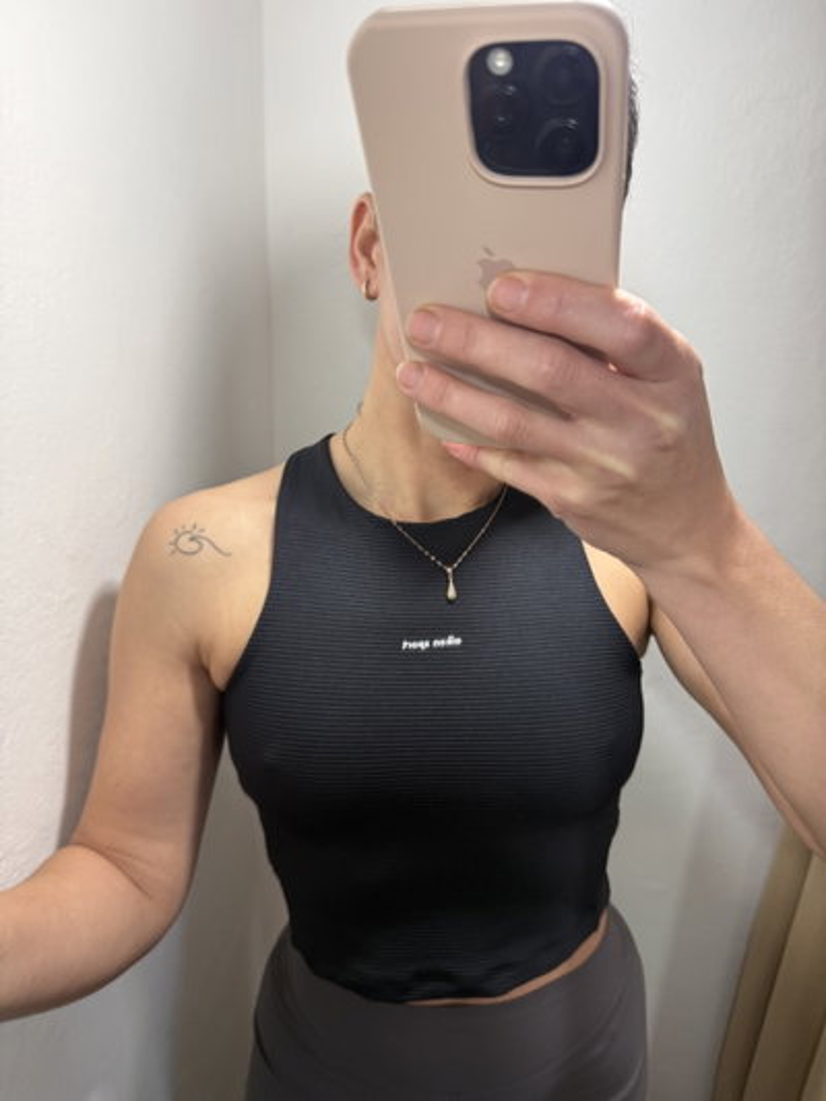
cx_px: 413
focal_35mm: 24
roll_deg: -1.9
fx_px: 763
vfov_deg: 71.6
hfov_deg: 56.8
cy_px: 550
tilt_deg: -31.3
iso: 200
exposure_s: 1/100
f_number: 1.78
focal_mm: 6.76
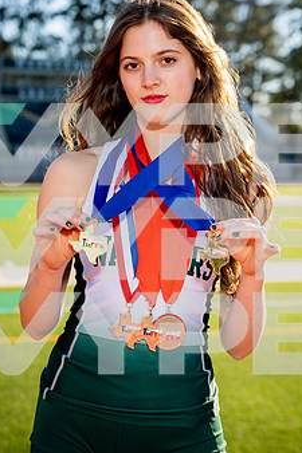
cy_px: 240
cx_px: 146
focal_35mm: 80
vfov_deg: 25.4
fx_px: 1008
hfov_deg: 17.0
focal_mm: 60
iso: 100
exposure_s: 1/250
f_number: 4
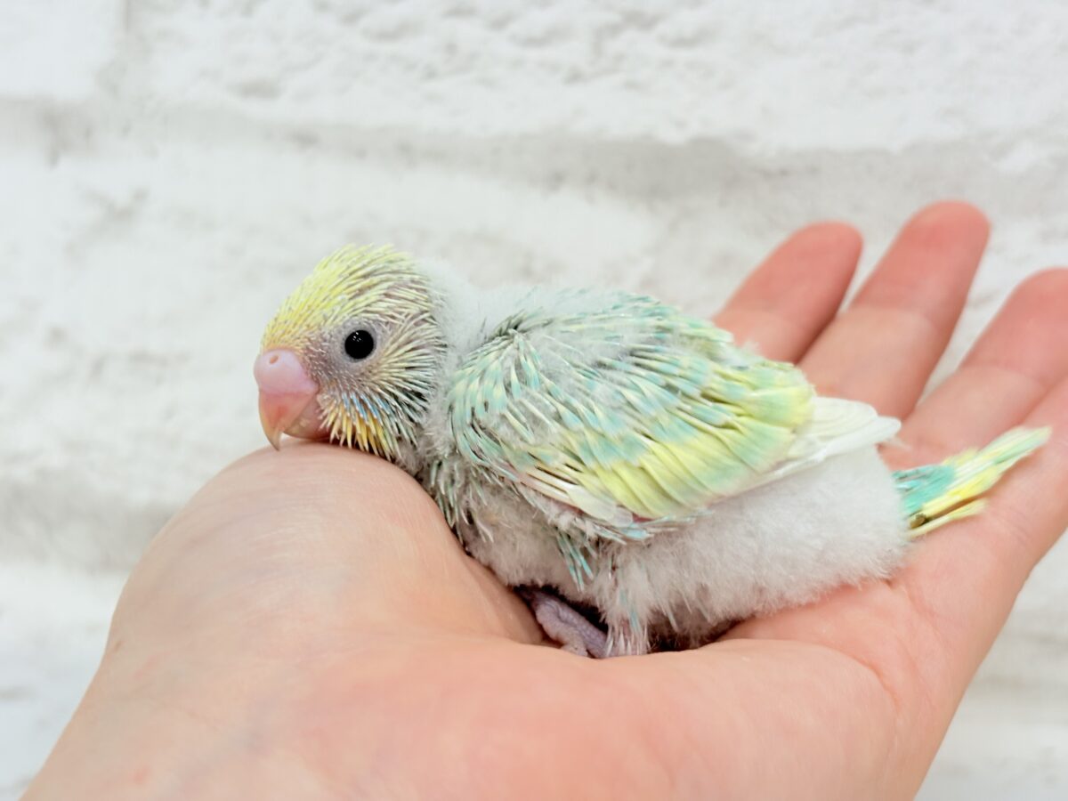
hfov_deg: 36.8
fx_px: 1604
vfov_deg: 28.0
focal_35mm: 52
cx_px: 534
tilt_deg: -9.3
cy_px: 400
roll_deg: -2.3
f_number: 1.6
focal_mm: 5.96
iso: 32
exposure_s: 1/50
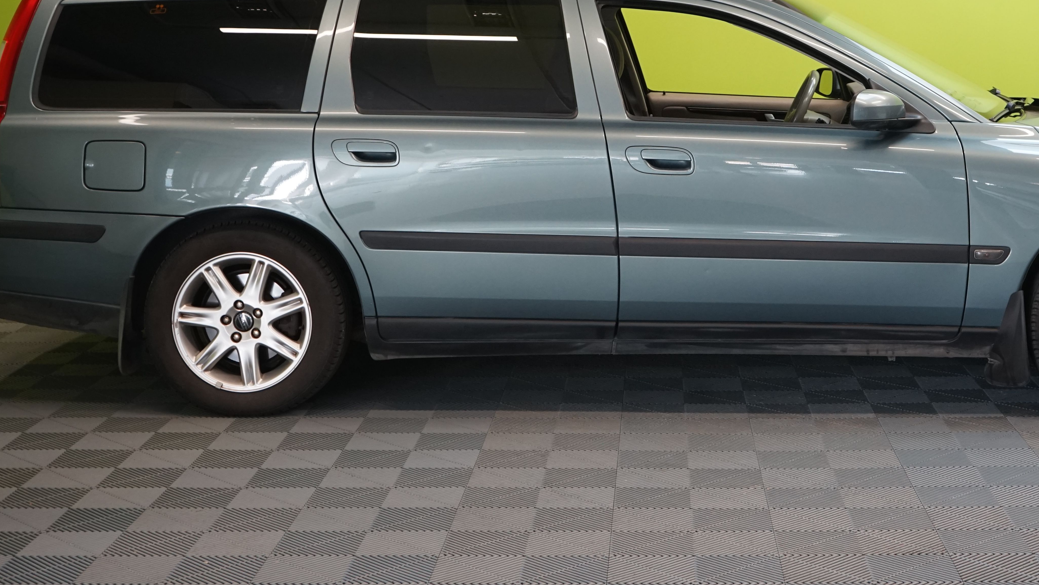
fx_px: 1736
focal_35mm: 63
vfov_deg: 19.0
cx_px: 652
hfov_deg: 33.2
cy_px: 153
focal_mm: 41
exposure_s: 1/30
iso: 1250
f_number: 6.3
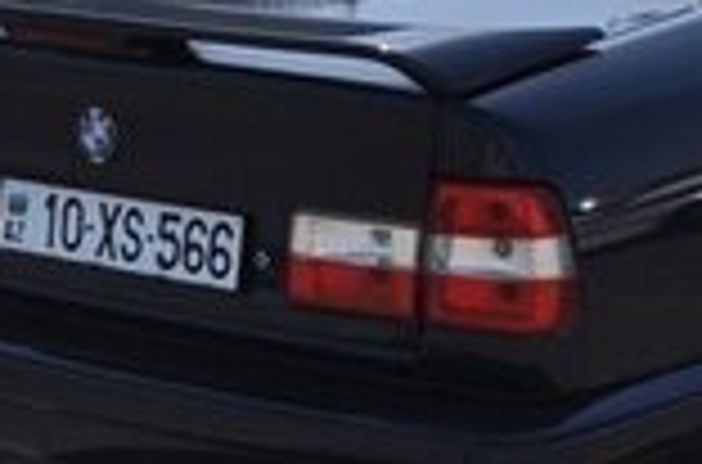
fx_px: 3093
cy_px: -180
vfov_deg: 8.4
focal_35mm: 159
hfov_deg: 12.8
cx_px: 724
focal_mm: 25
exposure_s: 1/400
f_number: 10
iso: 200
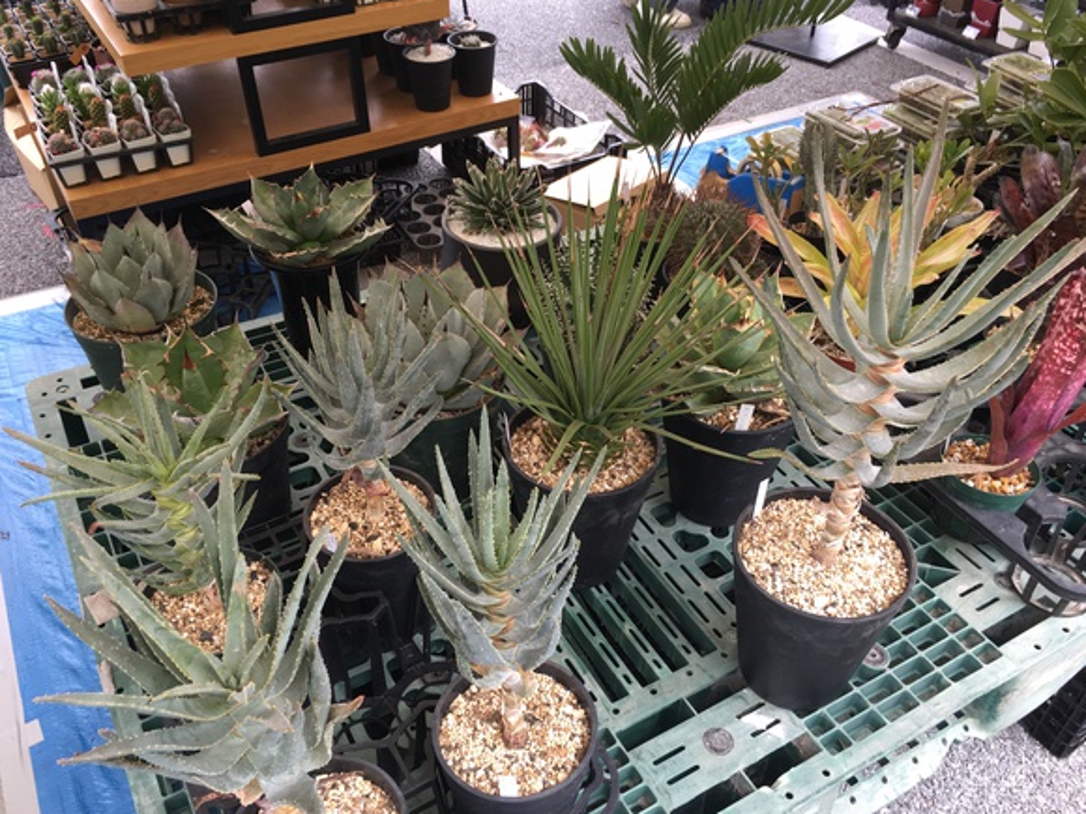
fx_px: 941
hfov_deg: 60.0
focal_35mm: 30
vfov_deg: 46.8
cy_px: 415
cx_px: 556
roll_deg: -1.0
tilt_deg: -40.2
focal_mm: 4.15
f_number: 2.2
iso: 32
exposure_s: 1/120
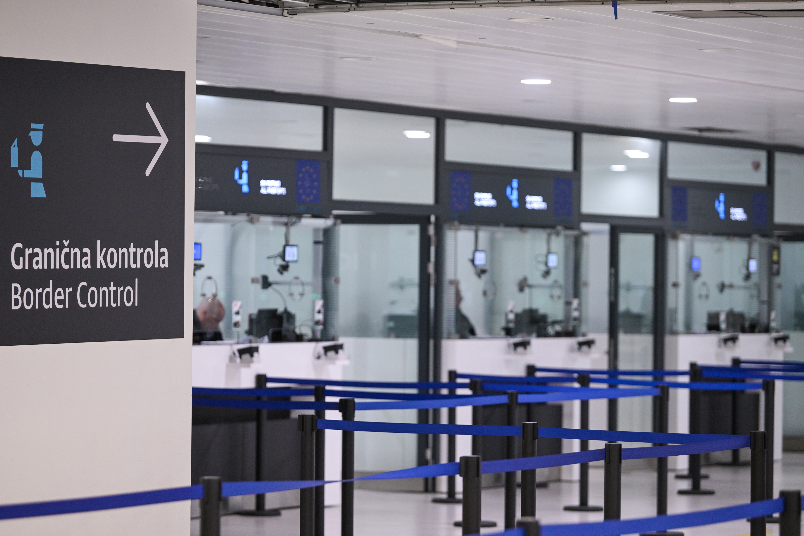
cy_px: 268
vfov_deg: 9.1
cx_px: 402
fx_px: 3350
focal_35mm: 150
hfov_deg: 13.7
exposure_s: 1/160
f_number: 2.8
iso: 1600
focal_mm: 150
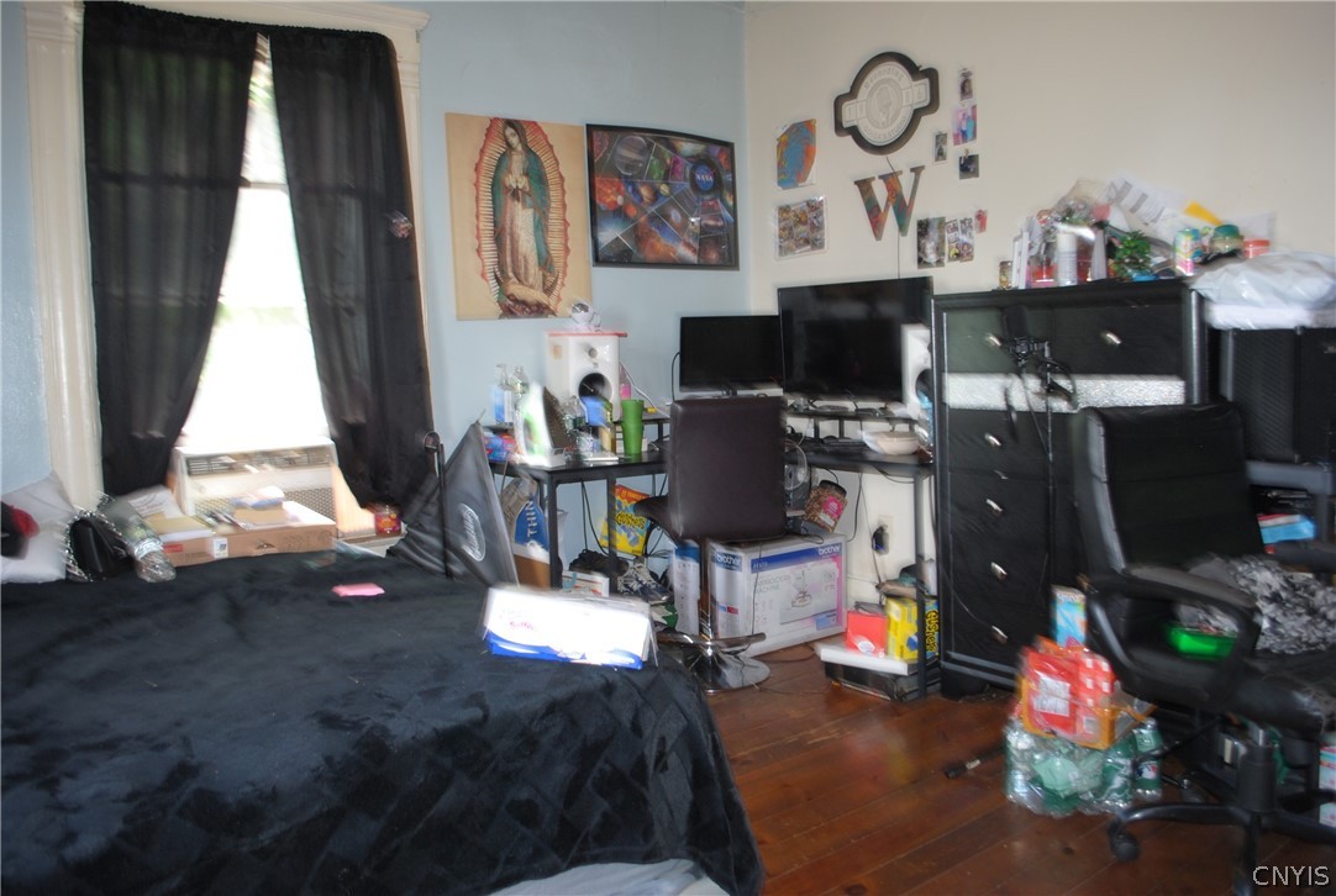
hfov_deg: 67.3
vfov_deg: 48.1
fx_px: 1004
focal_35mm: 27
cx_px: 668
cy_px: 448
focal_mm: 18
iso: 200
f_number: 3.5
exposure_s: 1/8
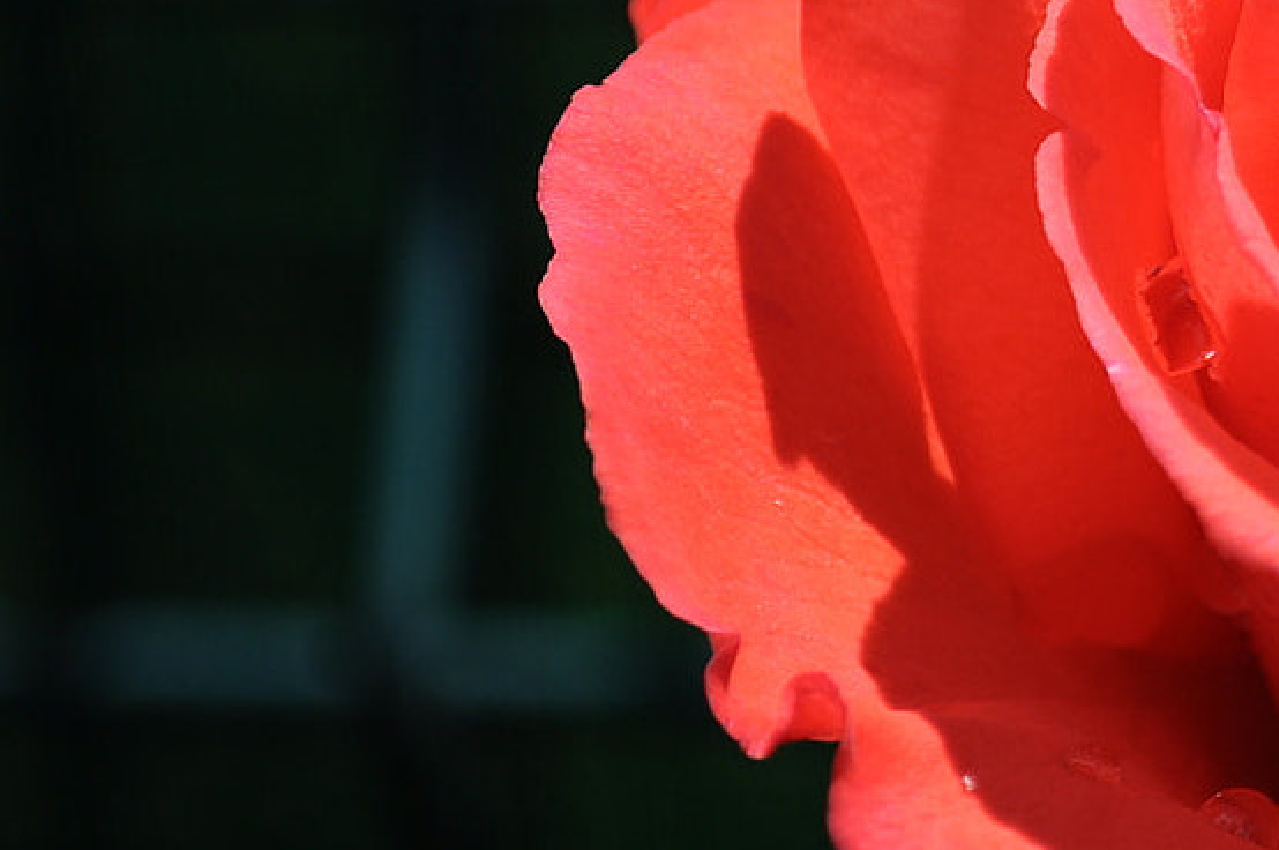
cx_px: 1662
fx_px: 7381
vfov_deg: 6.6
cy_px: 161
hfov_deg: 9.7
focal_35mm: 208
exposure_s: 1/800
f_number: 5.6
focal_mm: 48
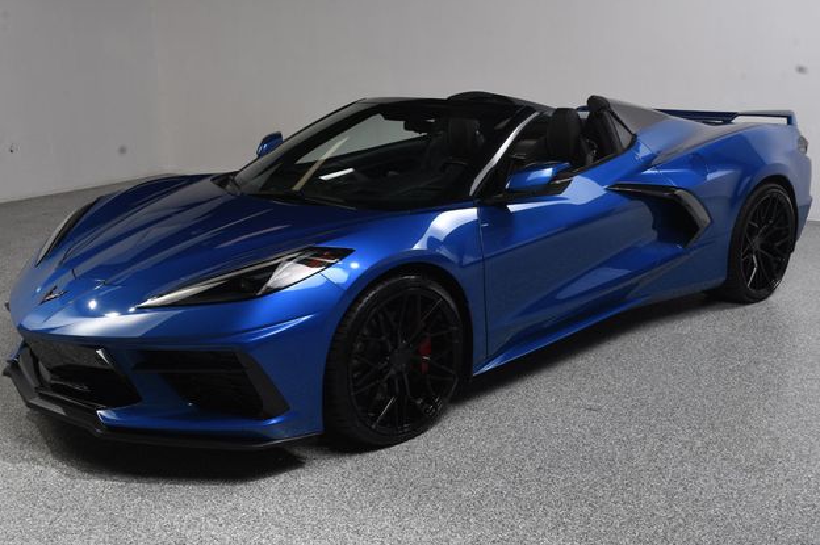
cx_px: 410
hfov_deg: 48.5
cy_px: 276
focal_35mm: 40
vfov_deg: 33.3
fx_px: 910
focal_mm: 26
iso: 100
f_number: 13
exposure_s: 1/160
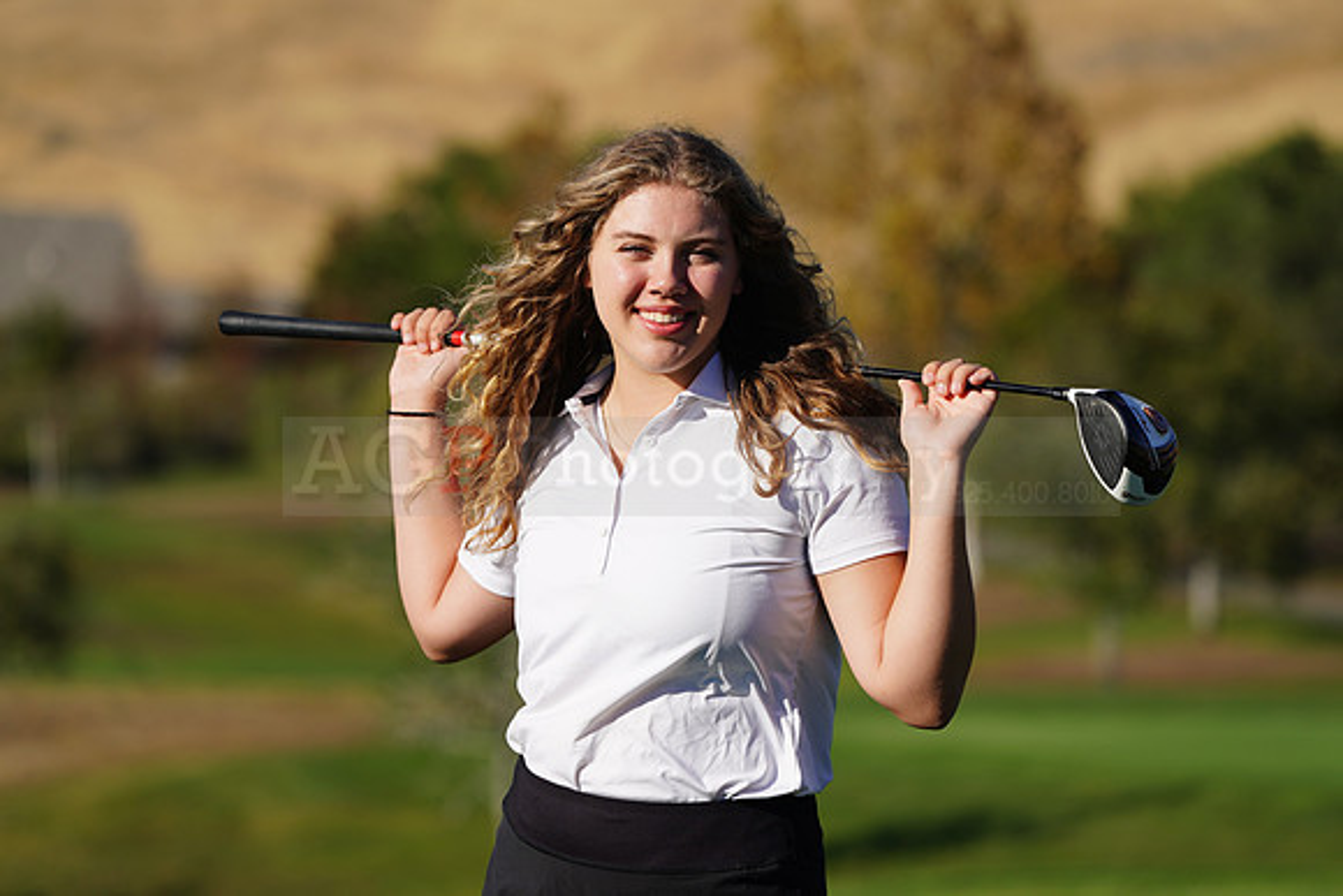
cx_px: 672
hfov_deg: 9.1
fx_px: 8433
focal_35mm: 226
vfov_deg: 6.1
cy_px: 448
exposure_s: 1/640
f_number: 5.6
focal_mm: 226
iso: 100
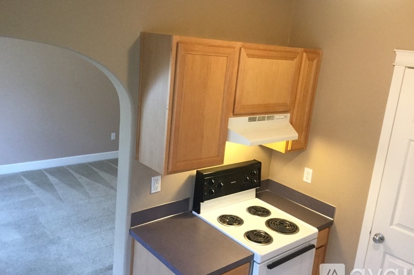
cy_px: 131
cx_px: 210
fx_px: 379
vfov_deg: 39.9
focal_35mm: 33
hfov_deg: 57.2
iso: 125
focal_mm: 3.3
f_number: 2.4
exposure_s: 1/30
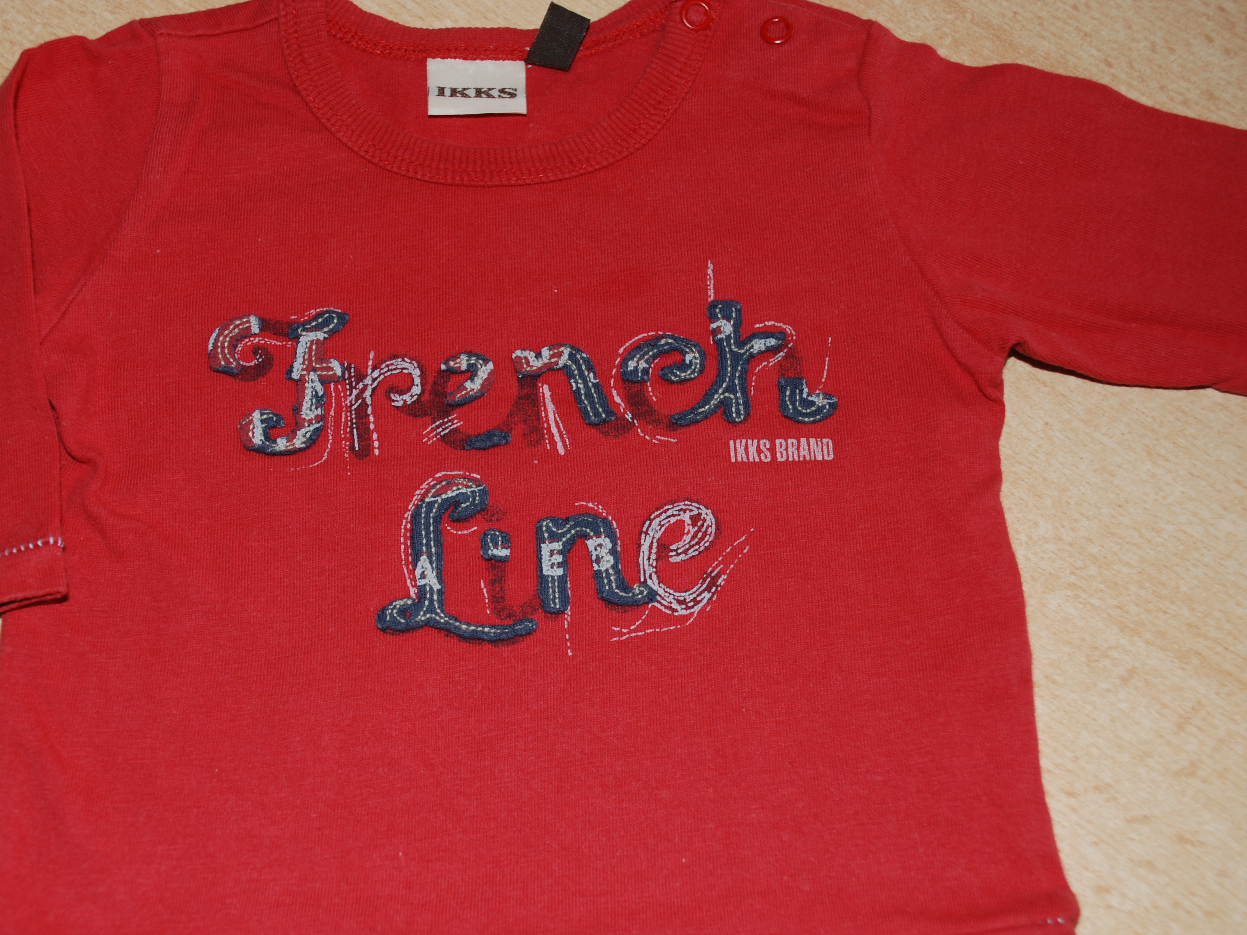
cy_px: 520
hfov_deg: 39.5
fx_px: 1729
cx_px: 508
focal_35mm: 48
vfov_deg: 30.2
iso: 200
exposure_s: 1/60
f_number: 4
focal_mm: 26
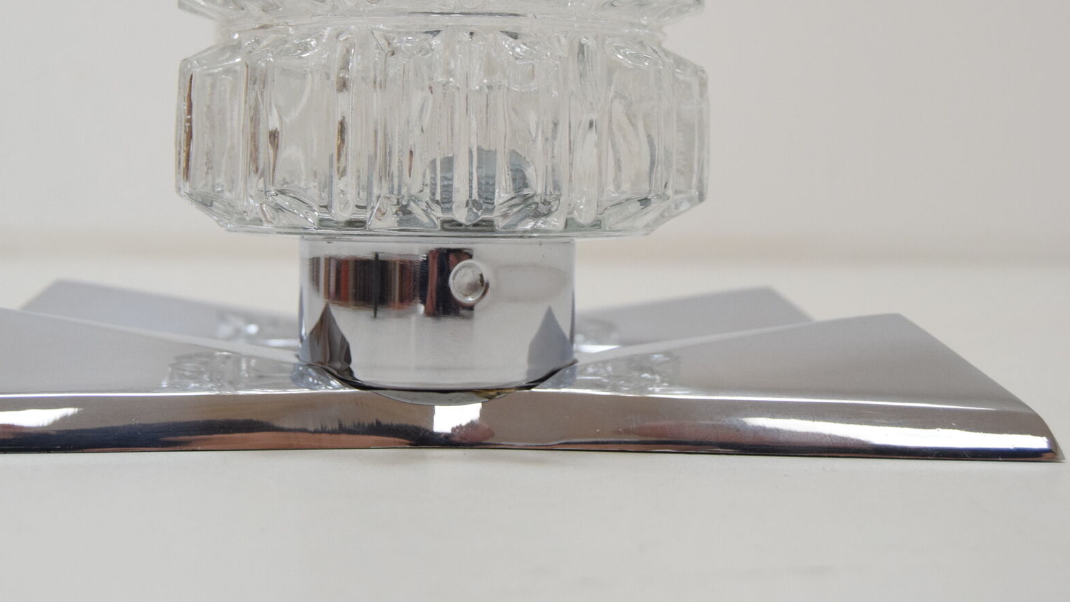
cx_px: 420
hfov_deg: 29.8
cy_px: 172
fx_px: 2005
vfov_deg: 17.0
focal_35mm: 71
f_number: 5.6
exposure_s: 1/125
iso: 1600
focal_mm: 35
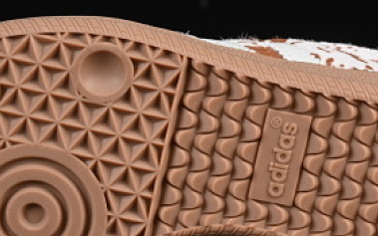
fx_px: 2246
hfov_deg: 9.6
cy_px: 64
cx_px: 191
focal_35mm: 218
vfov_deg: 6.0
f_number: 8
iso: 160
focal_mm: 50
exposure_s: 1/80
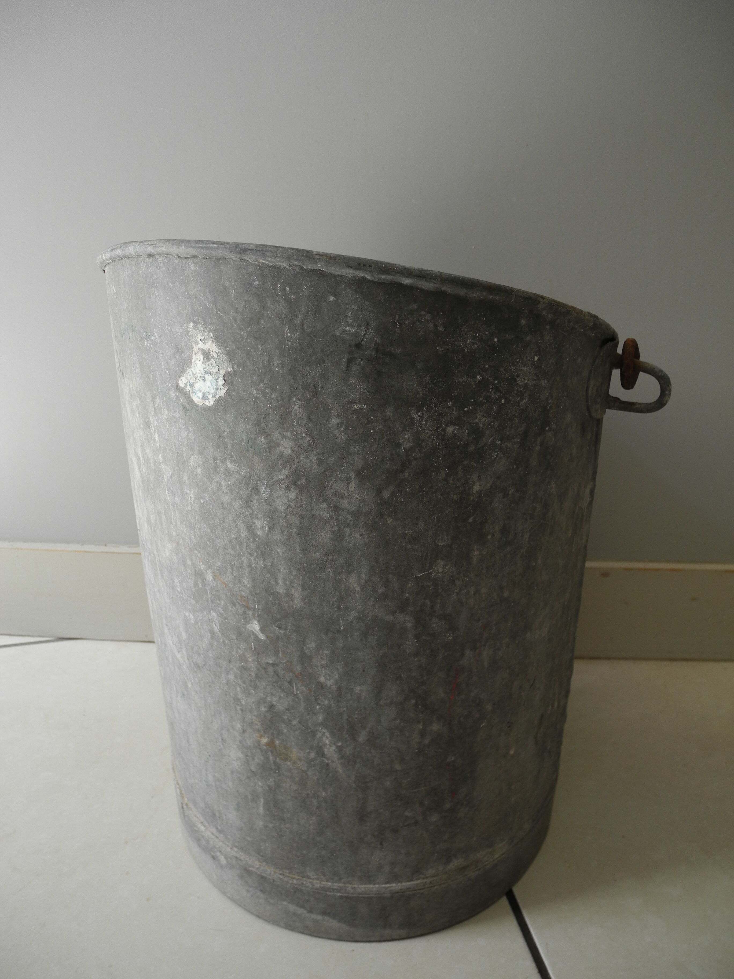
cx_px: 367
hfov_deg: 49.7
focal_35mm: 28
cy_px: 490
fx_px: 792
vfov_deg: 63.4
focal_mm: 6
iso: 100
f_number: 2.8
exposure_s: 1/71.5
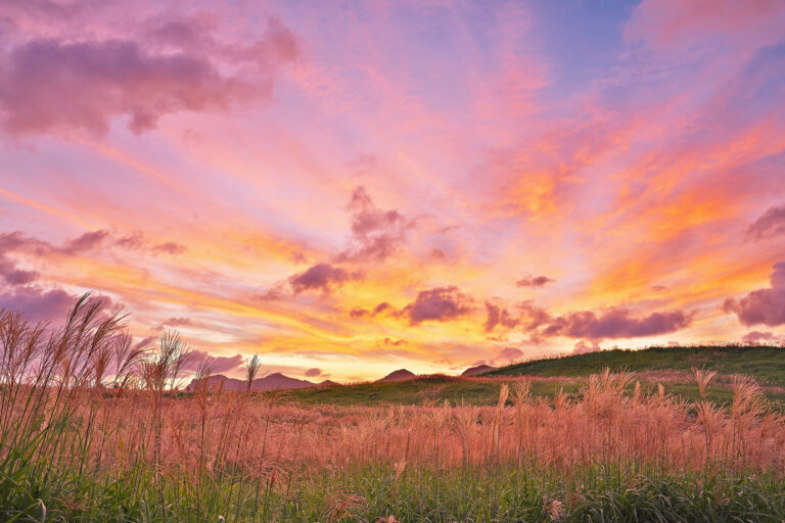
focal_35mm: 24
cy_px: 262
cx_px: 392
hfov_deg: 73.7
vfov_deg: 53.1
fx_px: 523
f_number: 6.3
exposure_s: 1/40
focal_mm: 24
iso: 400
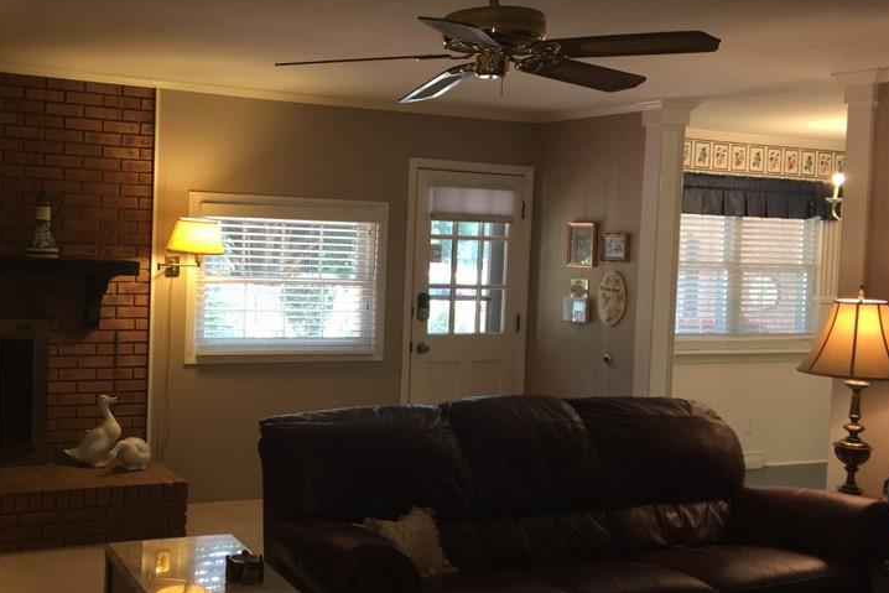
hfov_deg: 44.5
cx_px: 274
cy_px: 300
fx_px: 1062
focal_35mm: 43
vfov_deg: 31.2
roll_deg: -1.9
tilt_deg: -2.1
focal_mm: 4.15
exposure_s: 1/30
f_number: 2.2
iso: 40
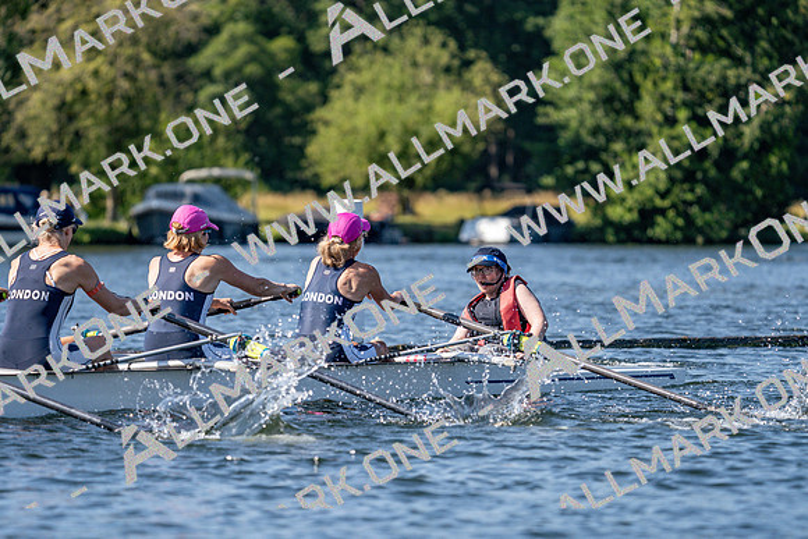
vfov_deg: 4.2
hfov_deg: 6.3
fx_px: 7318
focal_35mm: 326
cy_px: 270
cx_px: 404
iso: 320
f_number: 6.3
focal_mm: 326
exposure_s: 1/1600
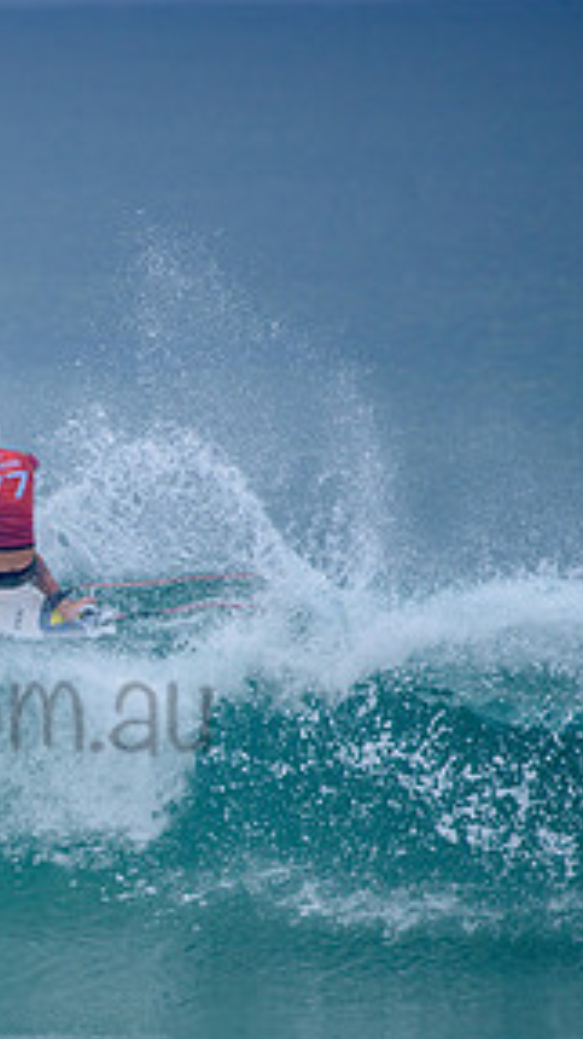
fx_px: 29191
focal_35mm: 1060
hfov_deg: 1.1
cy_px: 668
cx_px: -170
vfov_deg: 2.0
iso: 250
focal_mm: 500
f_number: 5.6
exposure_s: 1/2000
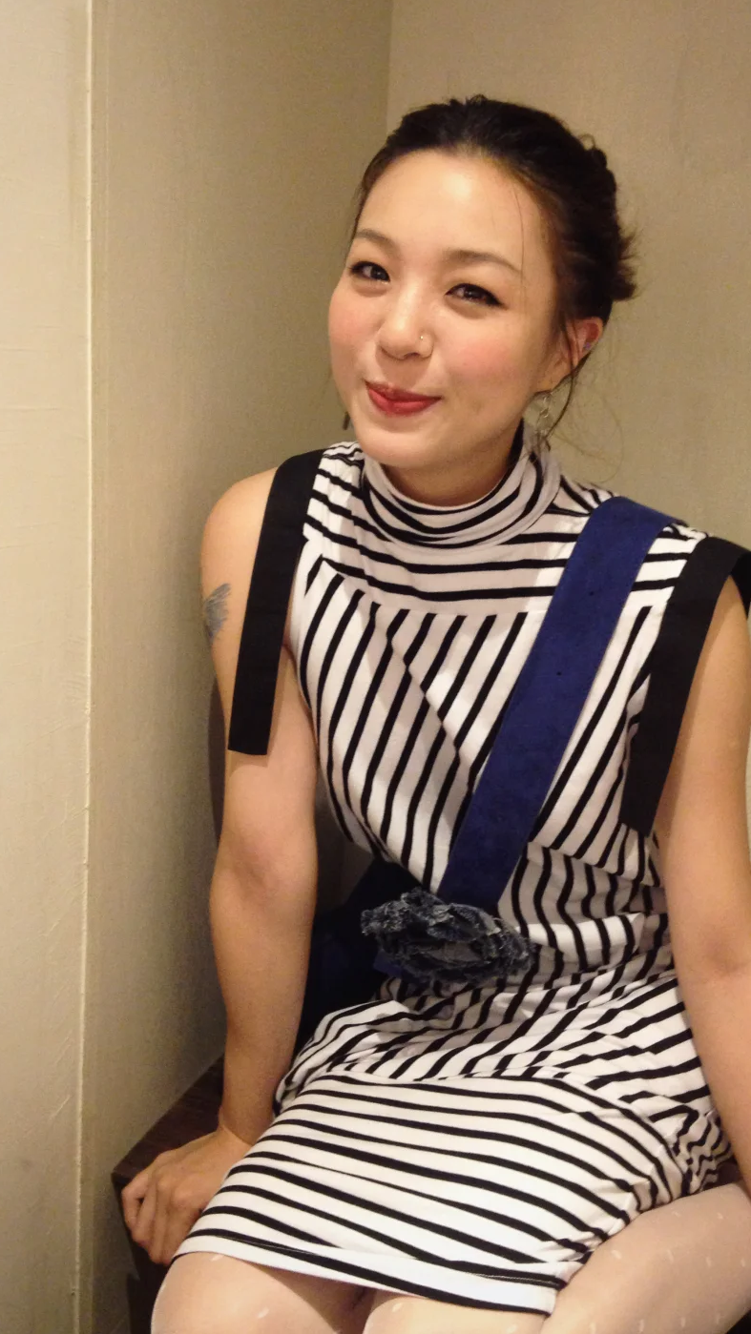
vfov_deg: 54.0
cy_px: 670
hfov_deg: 32.0
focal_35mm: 37
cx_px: 419
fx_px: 1310
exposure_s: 1/20
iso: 320
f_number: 2.4
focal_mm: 4.12
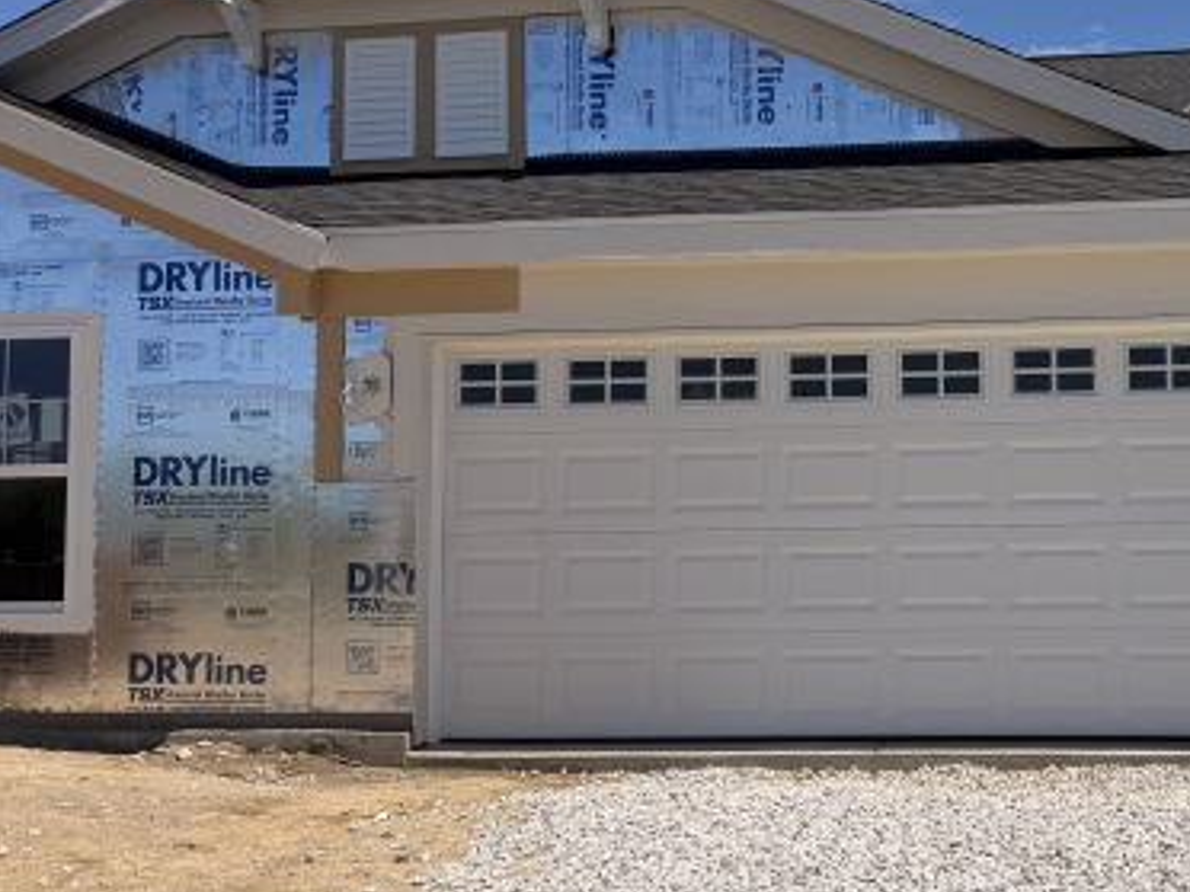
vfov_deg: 33.6
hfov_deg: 40.7
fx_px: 1478
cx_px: 1057
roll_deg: +0.8
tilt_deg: +3.4
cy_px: 448
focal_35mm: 43
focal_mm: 6.76
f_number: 1.78
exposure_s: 1/9091
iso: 80
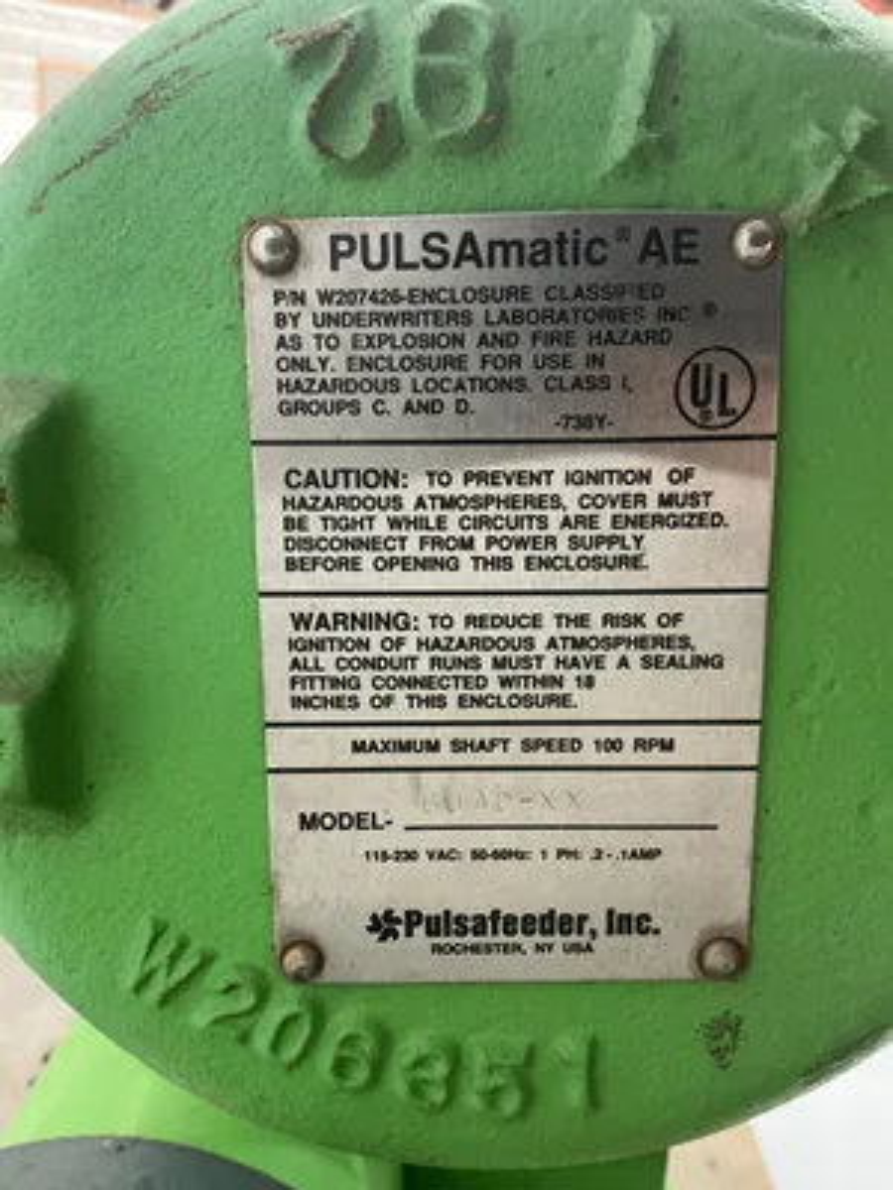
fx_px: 963
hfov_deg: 49.7
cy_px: 595
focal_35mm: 28
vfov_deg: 63.4
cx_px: 446
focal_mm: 3
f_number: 1.8
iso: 250
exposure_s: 1/40
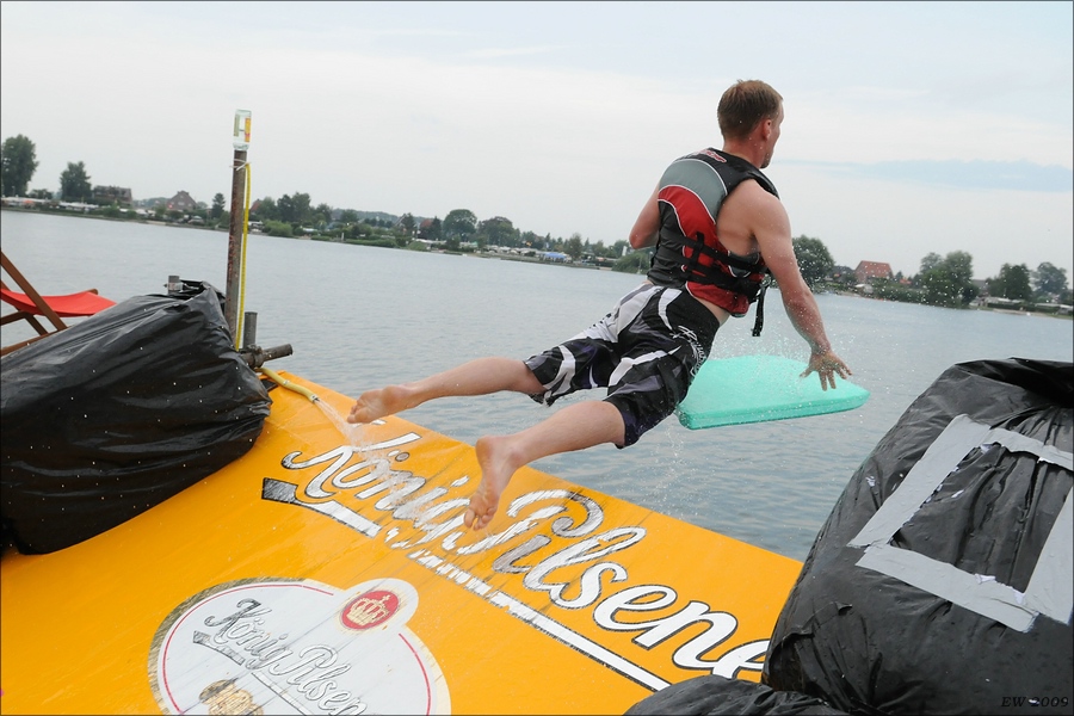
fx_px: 805
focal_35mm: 27
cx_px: 537
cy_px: 358
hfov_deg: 67.4
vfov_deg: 47.9
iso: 800
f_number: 6.3
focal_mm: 18
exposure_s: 1/800
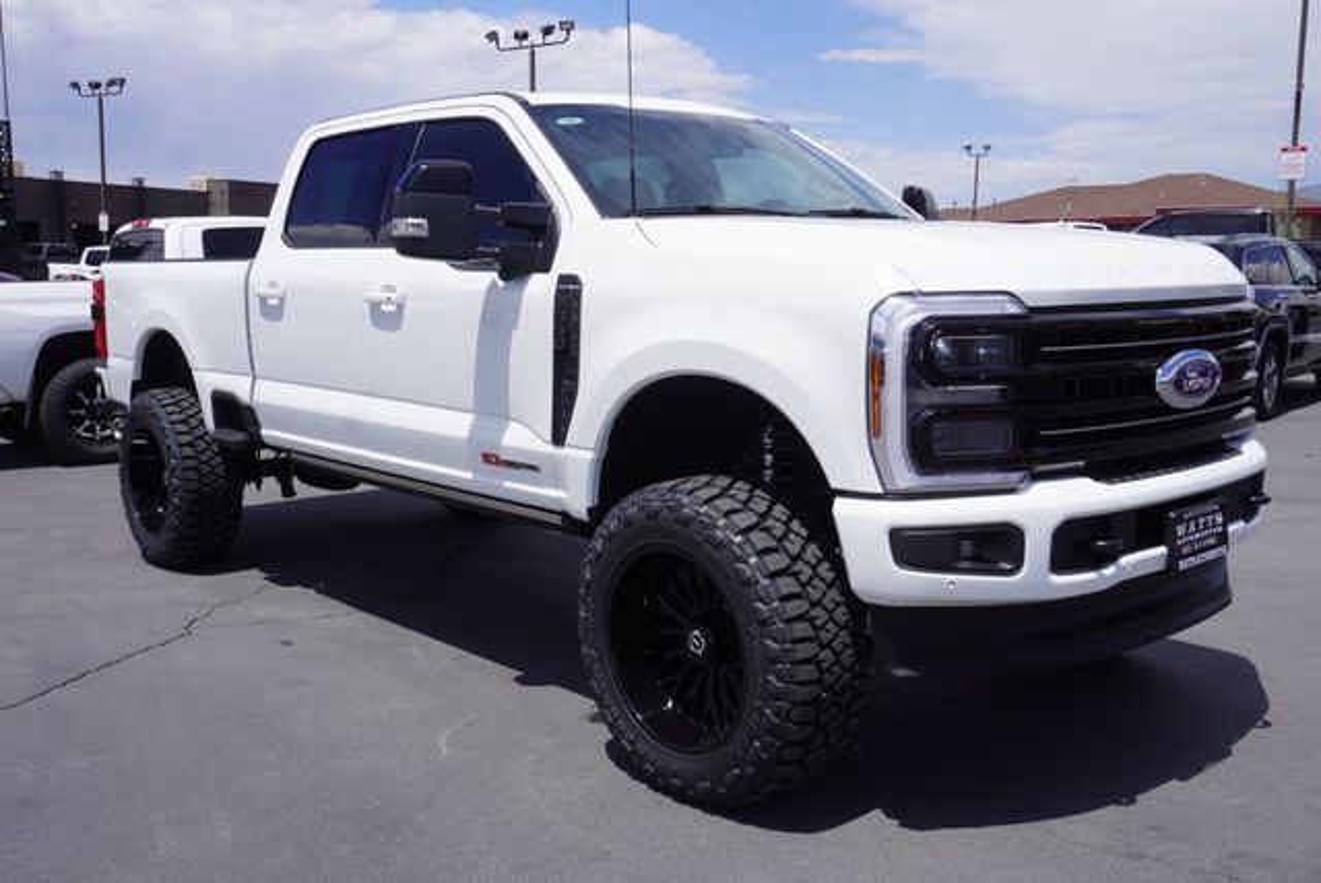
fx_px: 1267
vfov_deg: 38.4
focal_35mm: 34
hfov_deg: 55.1
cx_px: 660
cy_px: 442
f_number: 10
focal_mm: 23
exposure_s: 1/200
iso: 100
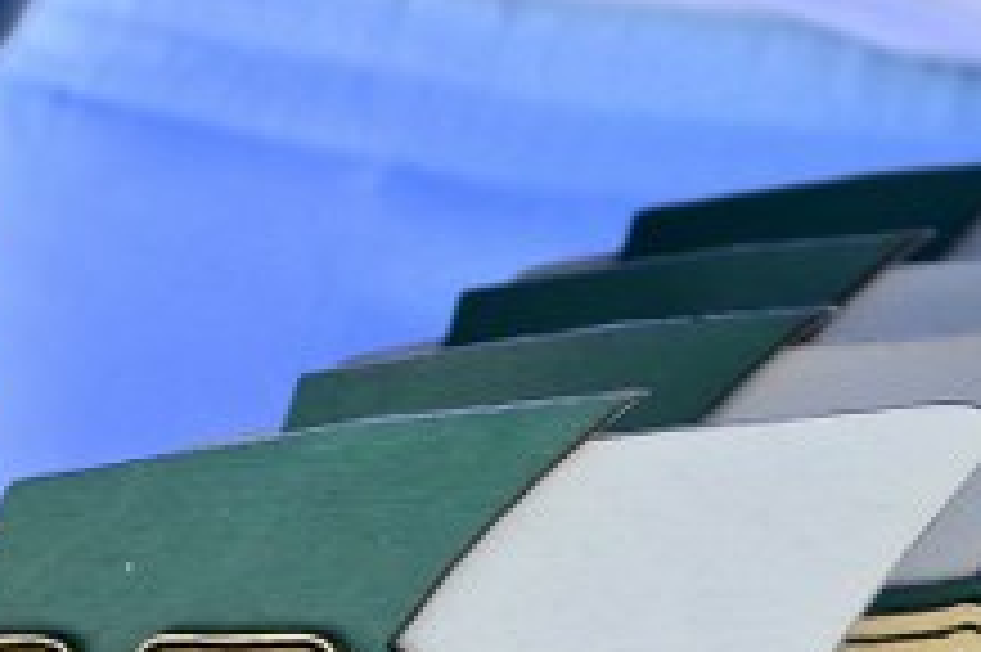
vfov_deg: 5.9
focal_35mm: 227
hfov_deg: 8.5
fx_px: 6191
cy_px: 1277
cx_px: 2066
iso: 320
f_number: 5.6
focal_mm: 27.5
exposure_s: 1/100
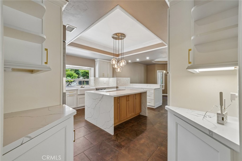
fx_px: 94
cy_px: 80
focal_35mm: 14
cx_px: 121
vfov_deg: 81.2
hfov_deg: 104.3
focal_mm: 14
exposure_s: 1/20
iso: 400
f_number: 8
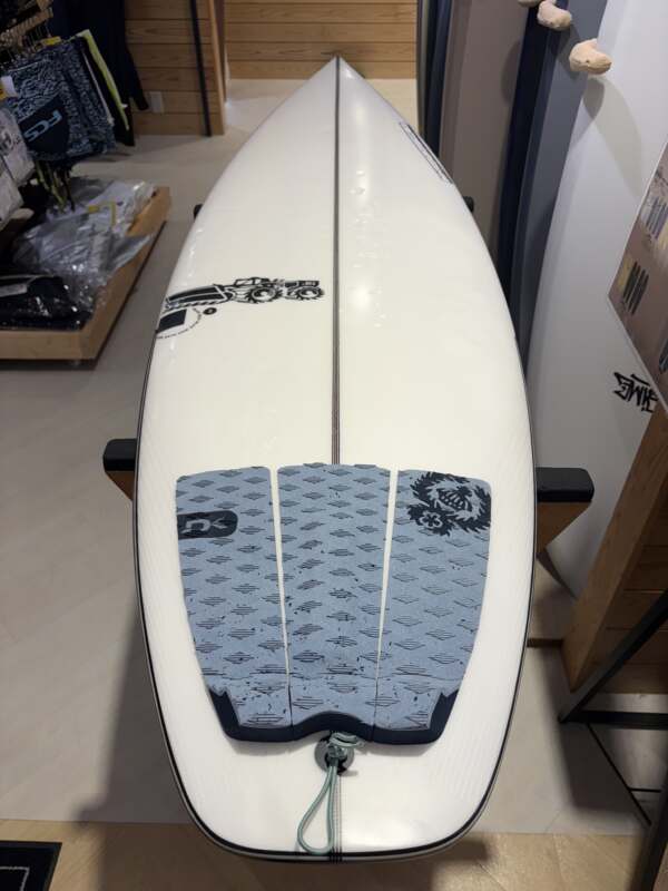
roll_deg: +0.2
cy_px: 446
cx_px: 334
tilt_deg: -41.6
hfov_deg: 53.1
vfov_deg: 67.3
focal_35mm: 26
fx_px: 669
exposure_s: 1/135
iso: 32
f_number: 1.6
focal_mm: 5.96
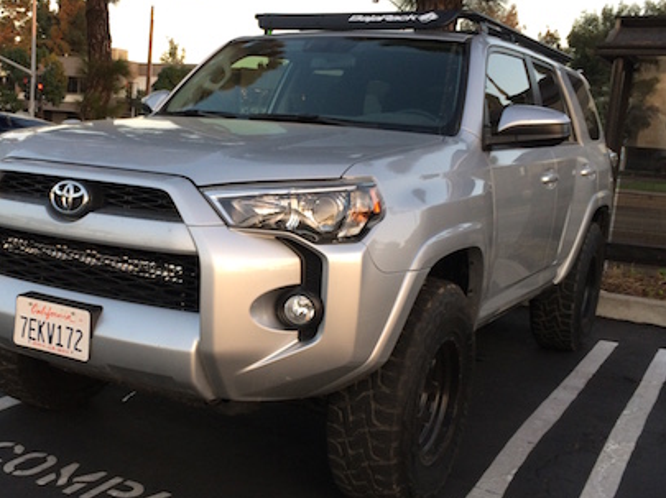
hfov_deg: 43.5
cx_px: 242
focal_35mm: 43
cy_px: 273
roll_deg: -4.4
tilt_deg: -10.4
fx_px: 827
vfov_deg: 33.5
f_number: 2.2
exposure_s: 1/120
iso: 50
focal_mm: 4.15
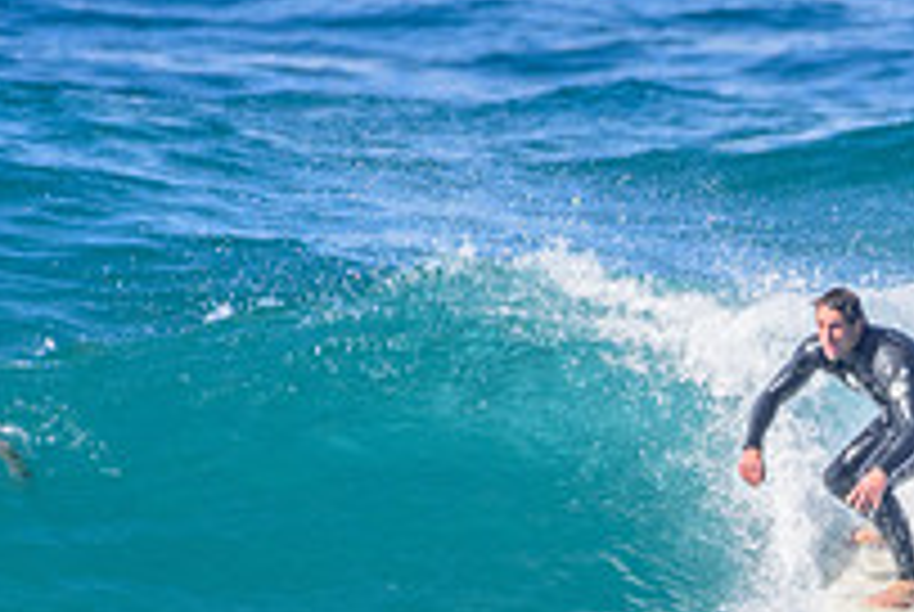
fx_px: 54385
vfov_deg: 0.6
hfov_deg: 1.0
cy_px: 664
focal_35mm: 2139
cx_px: 788
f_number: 5.6
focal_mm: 500
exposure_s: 1/2000
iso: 360
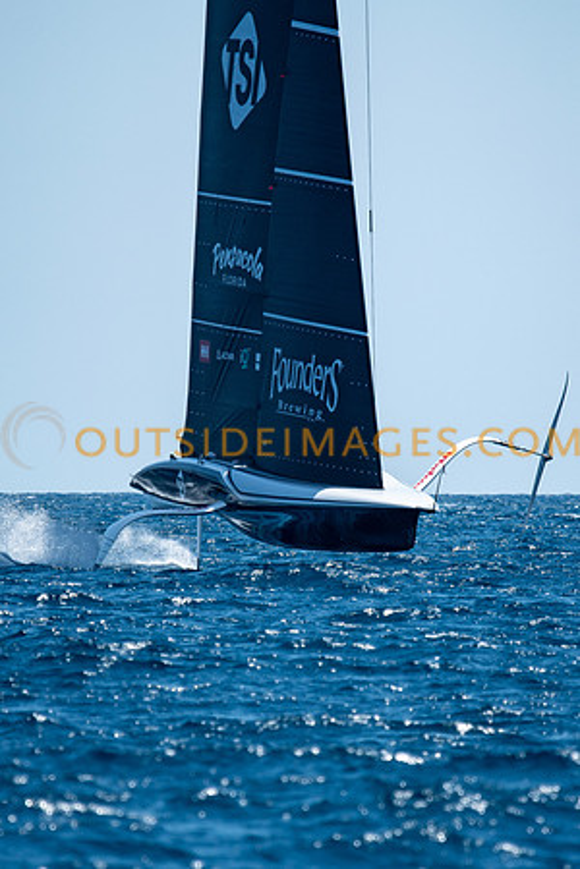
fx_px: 16351
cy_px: 435
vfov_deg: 3.0
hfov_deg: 2.0
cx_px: 292
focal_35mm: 677
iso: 200
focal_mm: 300
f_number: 4
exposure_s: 1/3200
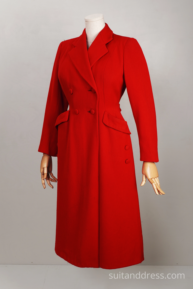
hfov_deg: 28.1
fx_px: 386
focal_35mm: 48
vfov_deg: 41.1
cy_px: 144
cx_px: 96
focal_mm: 32
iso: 320
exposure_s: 1/15
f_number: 8
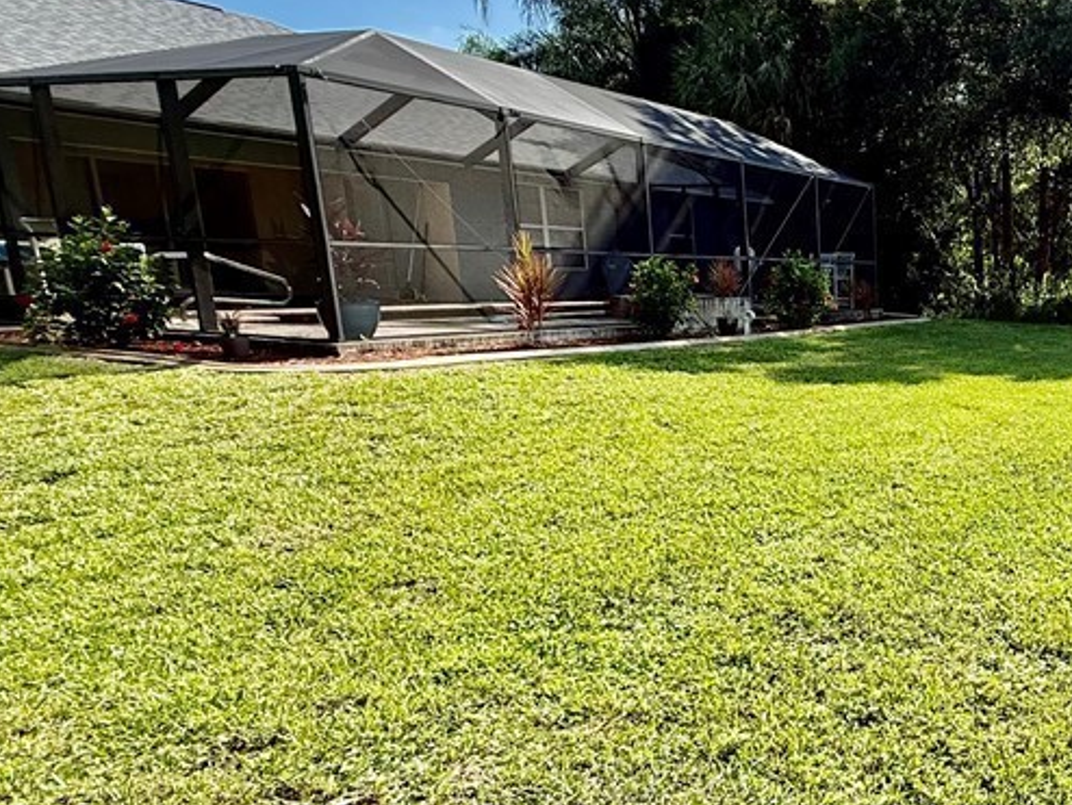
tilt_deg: -11.9
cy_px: 460
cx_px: 1092
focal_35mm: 29
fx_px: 899
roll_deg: -2.0
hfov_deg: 49.3
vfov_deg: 48.1
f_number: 2.2
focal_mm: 2.22
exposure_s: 1/914
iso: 50
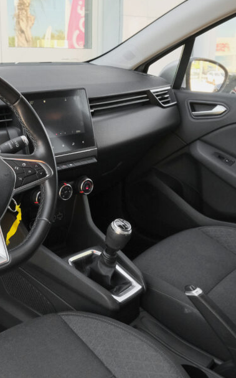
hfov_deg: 29.3
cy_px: 199
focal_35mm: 43
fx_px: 443
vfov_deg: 46.2
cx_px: 56
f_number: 9
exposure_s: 1/60
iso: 2000
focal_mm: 16.6
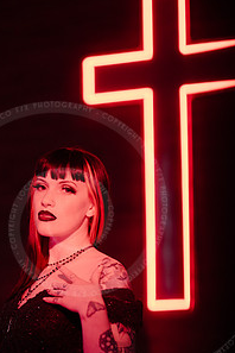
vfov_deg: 15.8
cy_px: 246
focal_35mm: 129
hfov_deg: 10.6
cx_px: 85
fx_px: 1263
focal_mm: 85
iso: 320
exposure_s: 1/320
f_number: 1.2
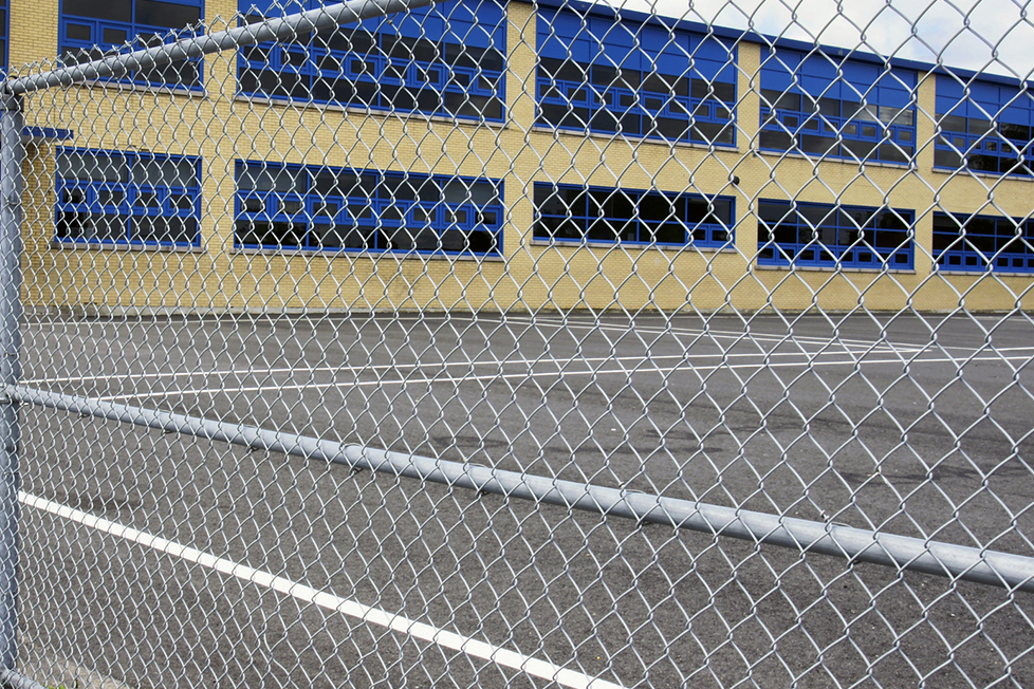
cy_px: 297
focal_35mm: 46
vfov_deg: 29.2
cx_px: 346
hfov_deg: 42.2
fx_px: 1321
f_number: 11
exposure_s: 1/100
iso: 100
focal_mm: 20
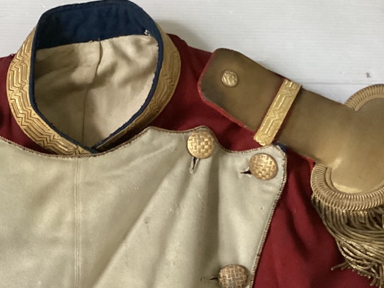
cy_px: 239
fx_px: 666
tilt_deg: -80.3
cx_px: 55
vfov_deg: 24.0
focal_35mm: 60
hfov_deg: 31.0
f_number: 2.4
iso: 640
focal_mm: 3.3
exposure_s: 1/30
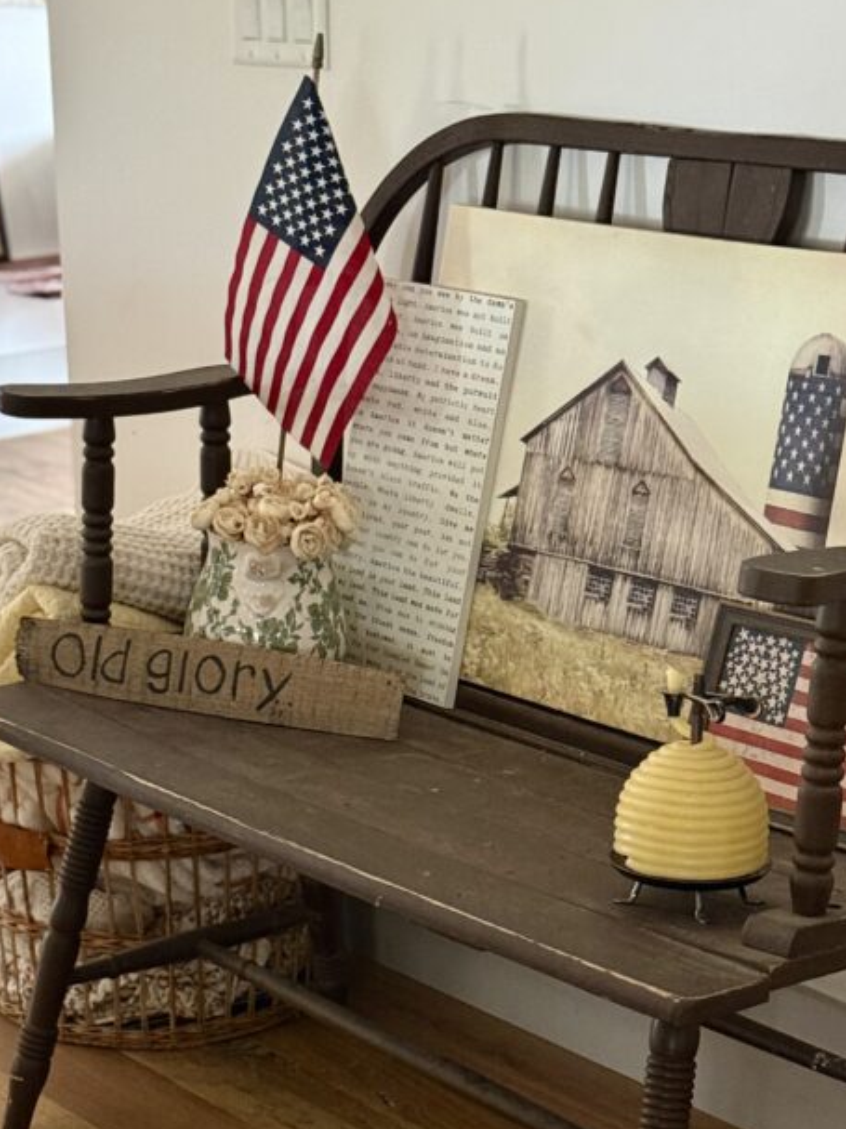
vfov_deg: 23.9
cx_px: 311
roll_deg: +1.0
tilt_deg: -19.5
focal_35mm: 81
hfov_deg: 18.2
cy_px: 809
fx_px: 2640
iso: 500
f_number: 1.78
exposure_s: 1/40
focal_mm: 6.76
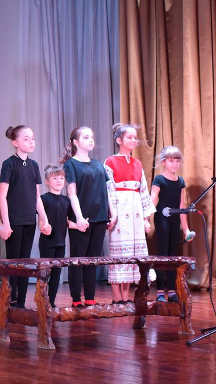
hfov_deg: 14.6
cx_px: -20
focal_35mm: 81
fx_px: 824
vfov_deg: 26.2
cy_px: 190
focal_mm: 34
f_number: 4.5
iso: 1800
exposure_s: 1/60
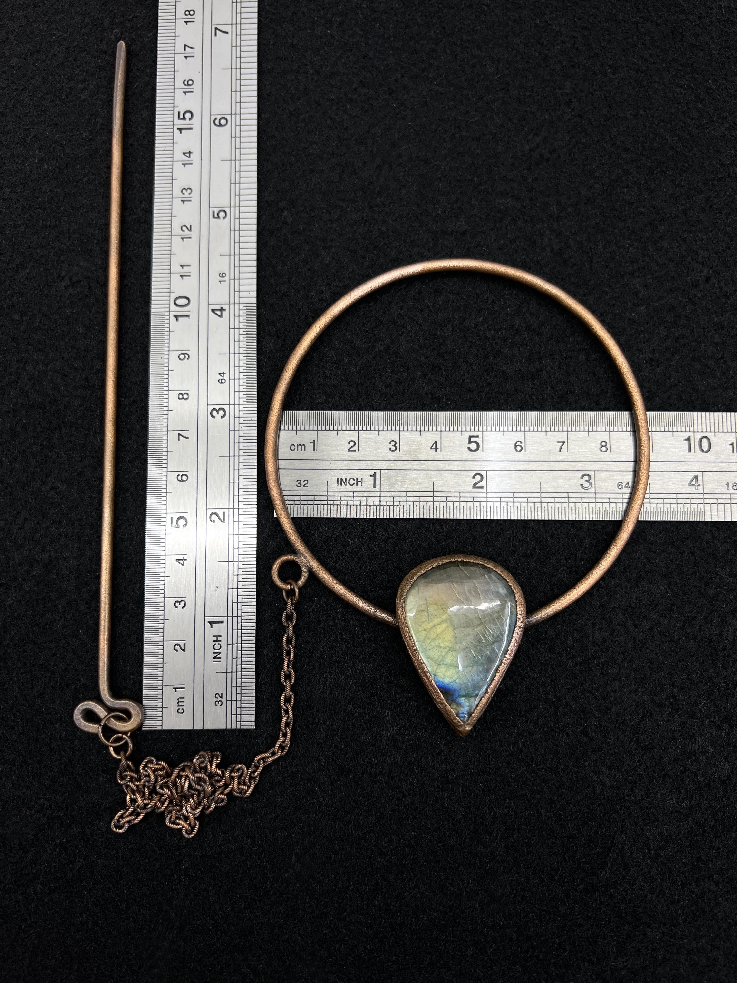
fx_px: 738
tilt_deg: -81.6
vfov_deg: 67.3
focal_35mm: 26
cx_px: 368
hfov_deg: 53.1
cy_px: 492
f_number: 1.5
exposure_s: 1/100
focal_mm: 5.7
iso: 40
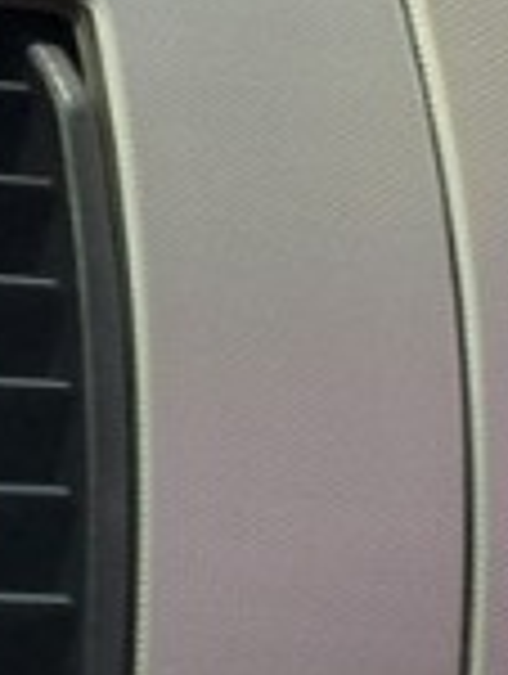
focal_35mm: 157
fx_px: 3063
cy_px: 765
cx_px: -1722
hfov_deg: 6.7
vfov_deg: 12.3
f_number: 1.8
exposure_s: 1/50
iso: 200
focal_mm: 5.4
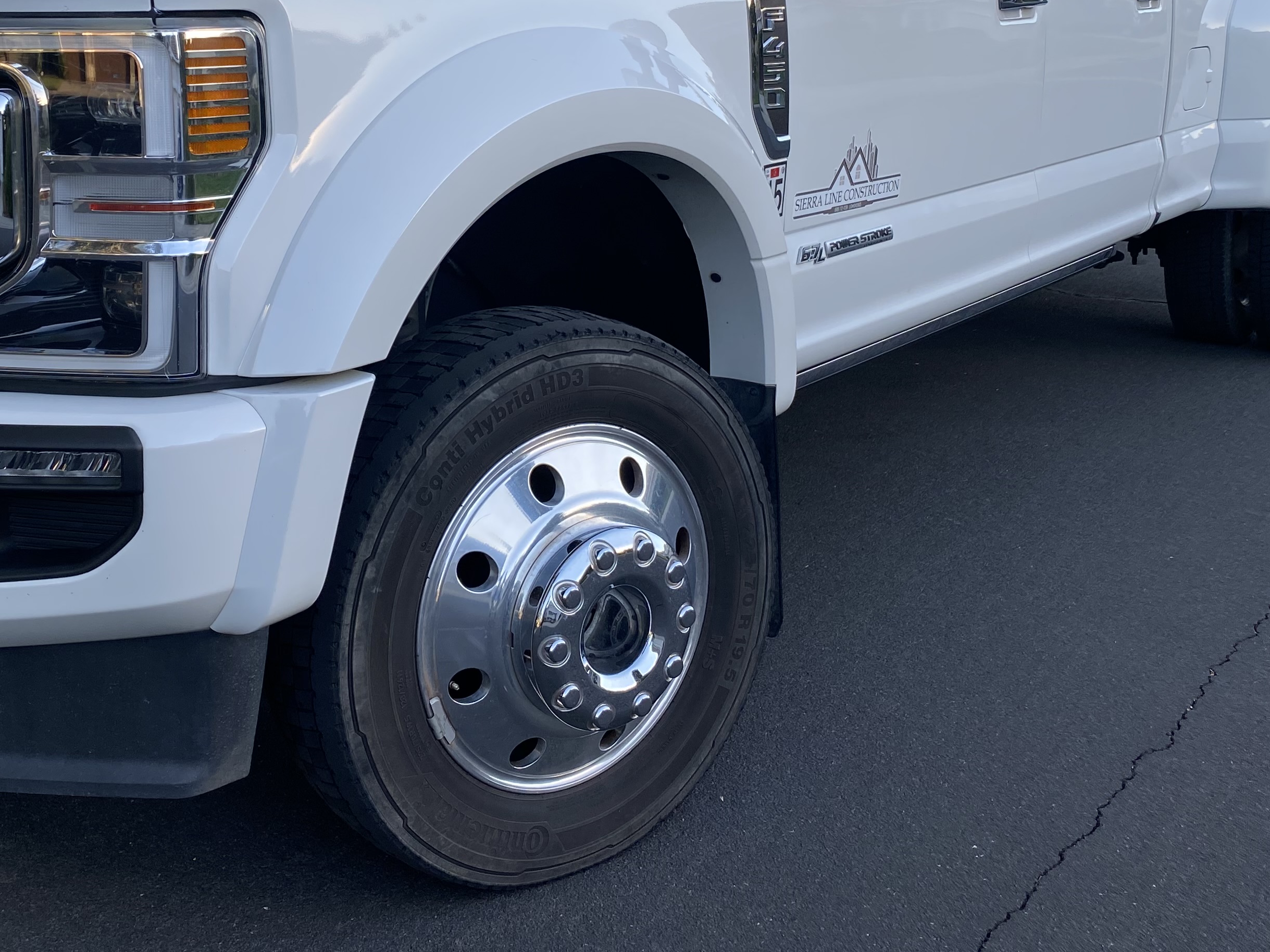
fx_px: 1577
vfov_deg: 32.7
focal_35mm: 43
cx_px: 433
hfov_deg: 43.3
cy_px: 192
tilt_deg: -5.1
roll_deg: -3.4
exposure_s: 1/355
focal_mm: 4.25
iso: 32
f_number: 1.8
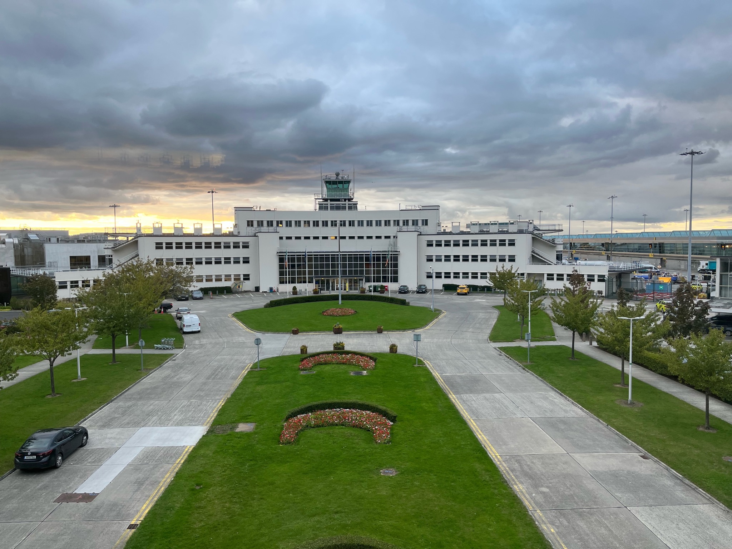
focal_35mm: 26
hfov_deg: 67.3
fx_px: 550
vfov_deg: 53.1
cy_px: 274
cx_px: 366
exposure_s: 1/100
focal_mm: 5.1
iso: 40
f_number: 1.6
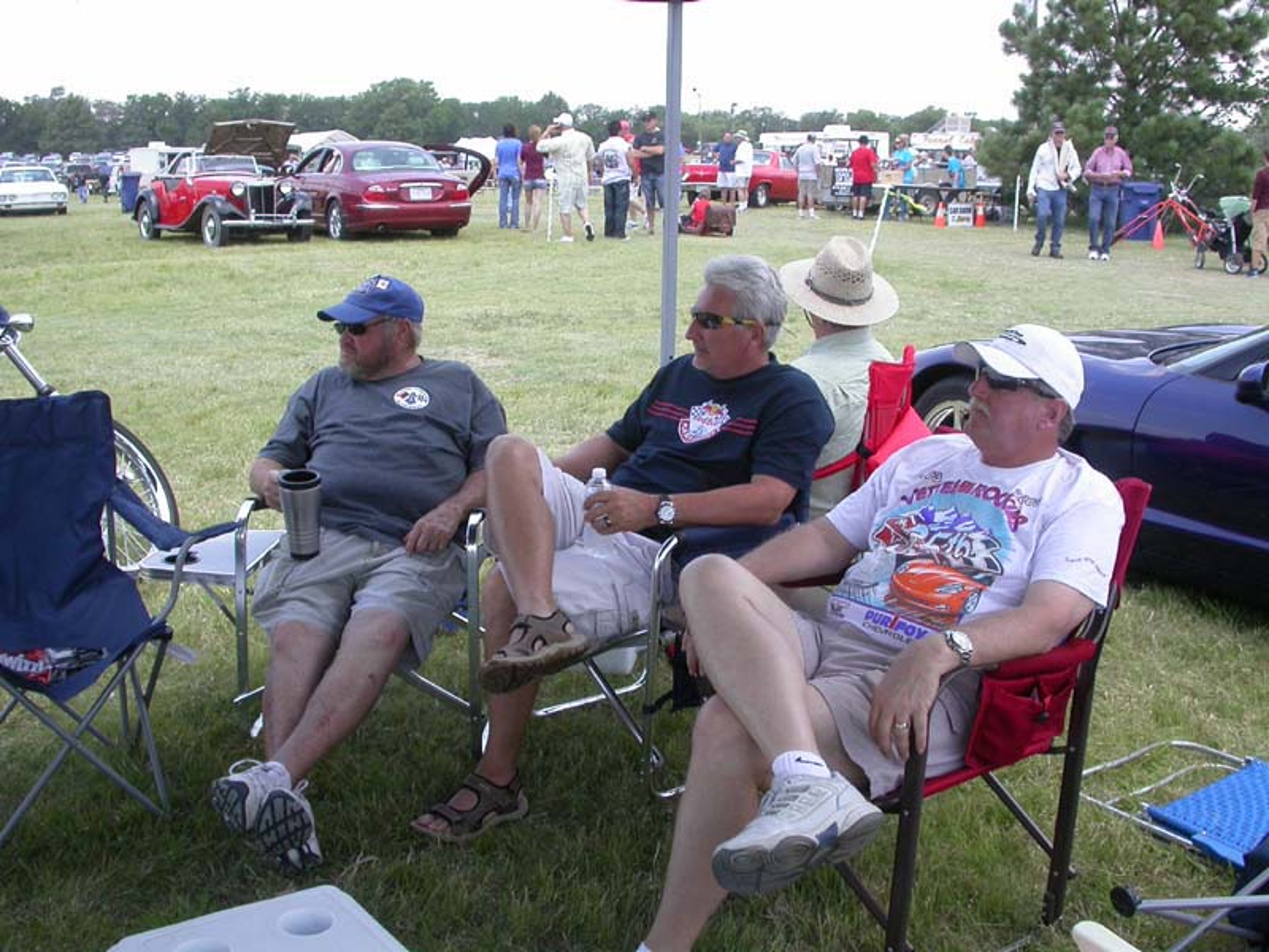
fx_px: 1393
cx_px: 634
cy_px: 476
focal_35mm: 38
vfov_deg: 37.7
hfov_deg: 49.0
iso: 100
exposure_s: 1/170
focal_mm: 7.85
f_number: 5.3
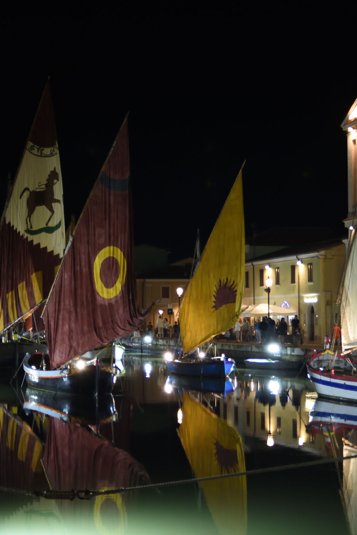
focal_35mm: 77
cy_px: 267
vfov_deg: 26.3
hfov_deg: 17.7
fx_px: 1145
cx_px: 191
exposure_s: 1/50
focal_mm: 34
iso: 1000
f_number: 2.8
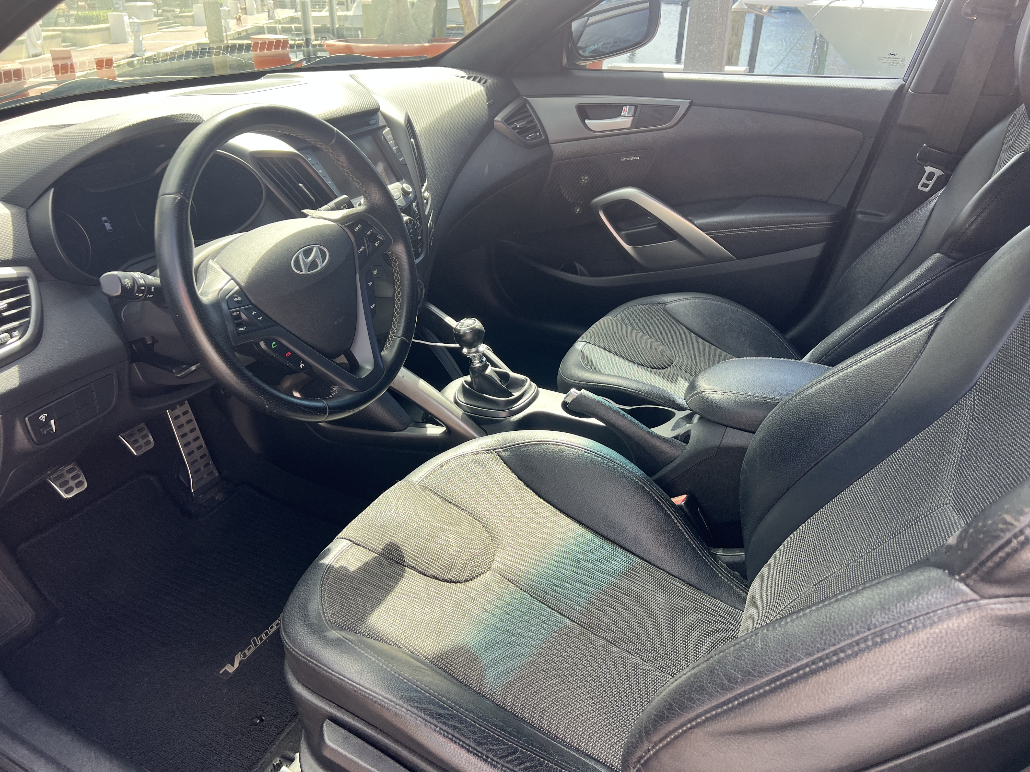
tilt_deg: -26.9
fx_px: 774
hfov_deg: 67.3
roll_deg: +0.0
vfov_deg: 53.1
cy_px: 386
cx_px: 515
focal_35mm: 26
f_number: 1.5
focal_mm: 5.7
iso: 50
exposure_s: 1/353
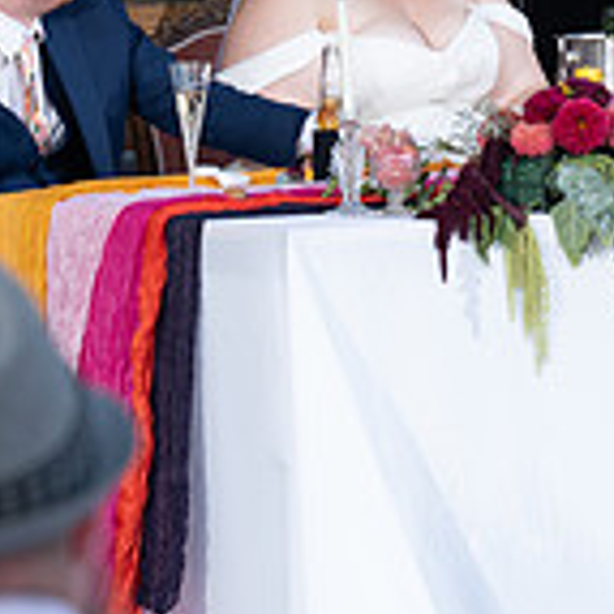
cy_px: -49
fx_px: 6803
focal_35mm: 339
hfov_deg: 5.1
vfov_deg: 5.2
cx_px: 919
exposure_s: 1/200
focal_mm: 98
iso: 320
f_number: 5.6
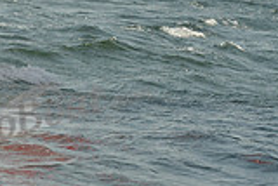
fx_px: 2798
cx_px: -182
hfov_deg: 5.6
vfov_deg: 3.8
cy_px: -124
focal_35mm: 362
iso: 200
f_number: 8
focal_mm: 100
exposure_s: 1/1250
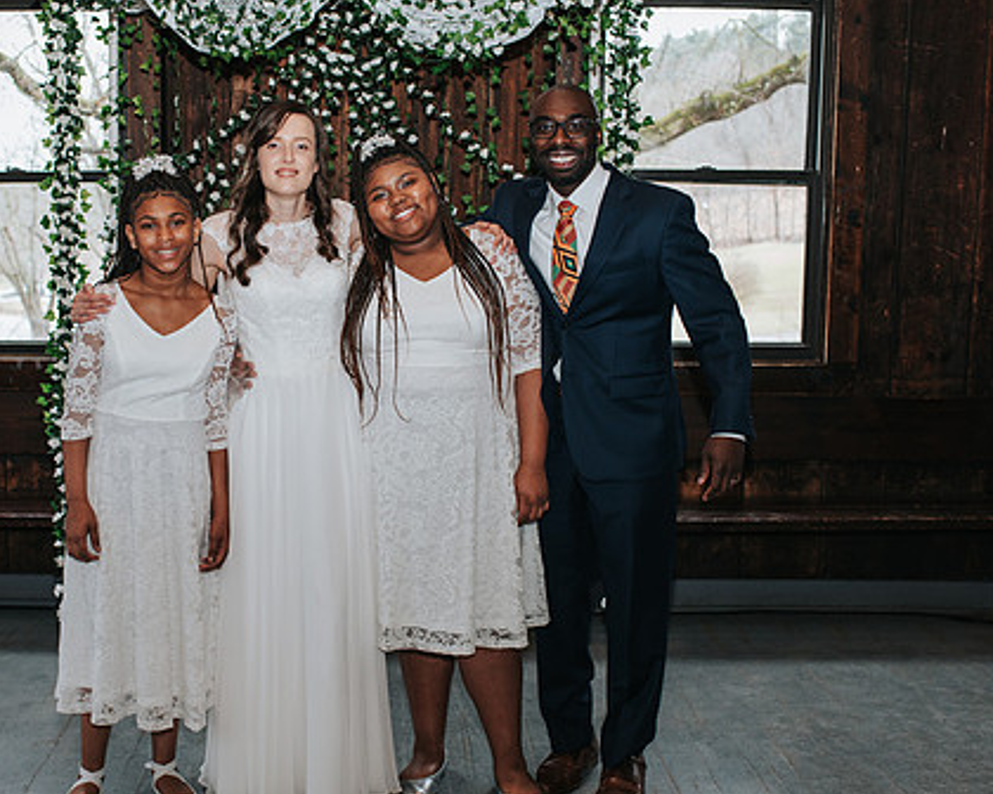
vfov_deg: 31.4
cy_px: 418
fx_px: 1411
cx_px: 337
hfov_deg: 38.4
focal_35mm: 48
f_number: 3.2
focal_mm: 35
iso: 1000
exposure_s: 1/200
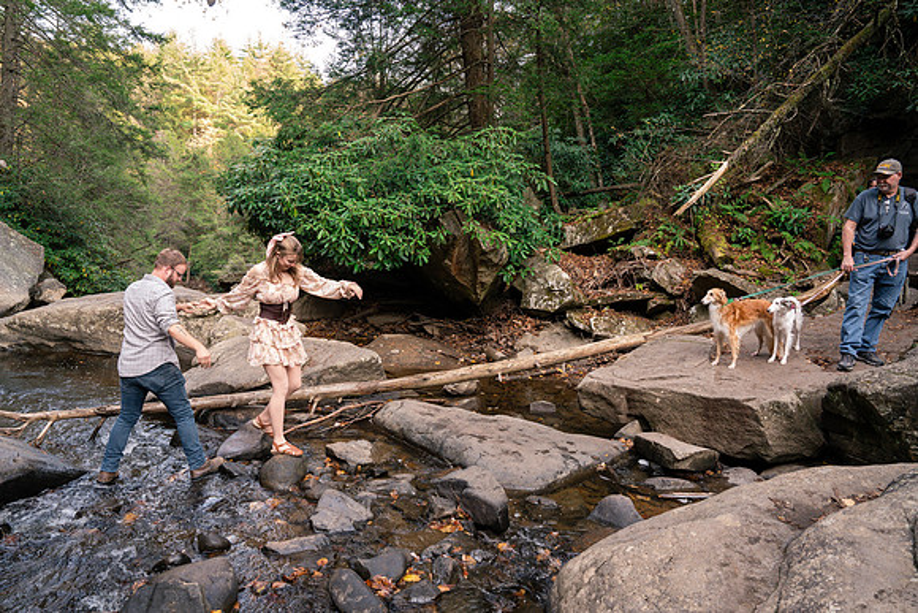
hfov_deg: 73.7
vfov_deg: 53.2
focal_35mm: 24
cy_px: 306
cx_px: 459
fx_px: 612
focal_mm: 24
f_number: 8
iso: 2000
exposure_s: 1/100
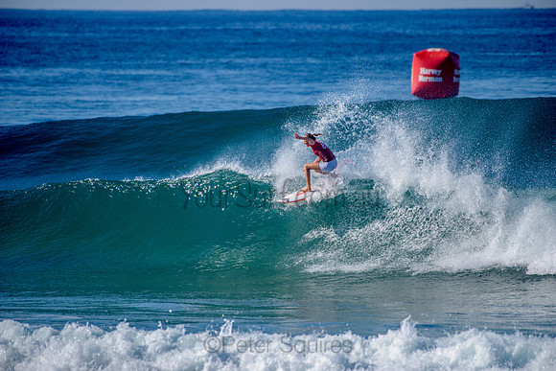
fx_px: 7724
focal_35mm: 500
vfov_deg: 2.8
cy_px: 186
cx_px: 278
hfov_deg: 4.1
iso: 125
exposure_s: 1/1600
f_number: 5.6
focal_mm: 500
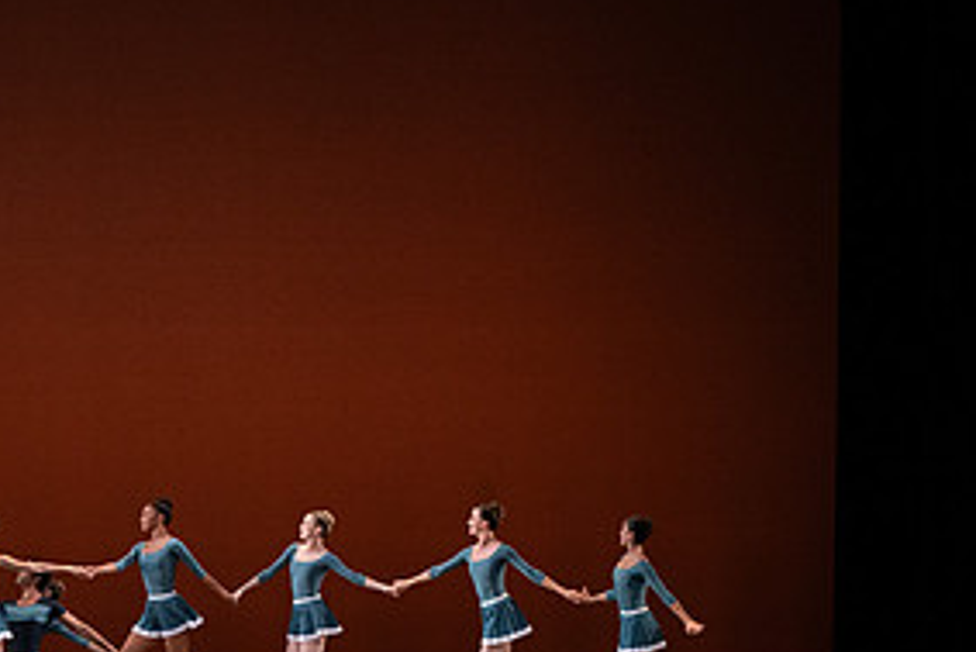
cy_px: 240
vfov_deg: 6.7
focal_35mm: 205
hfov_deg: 10.0
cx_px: -3
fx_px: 5560
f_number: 9
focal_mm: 100
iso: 5000
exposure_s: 1/400
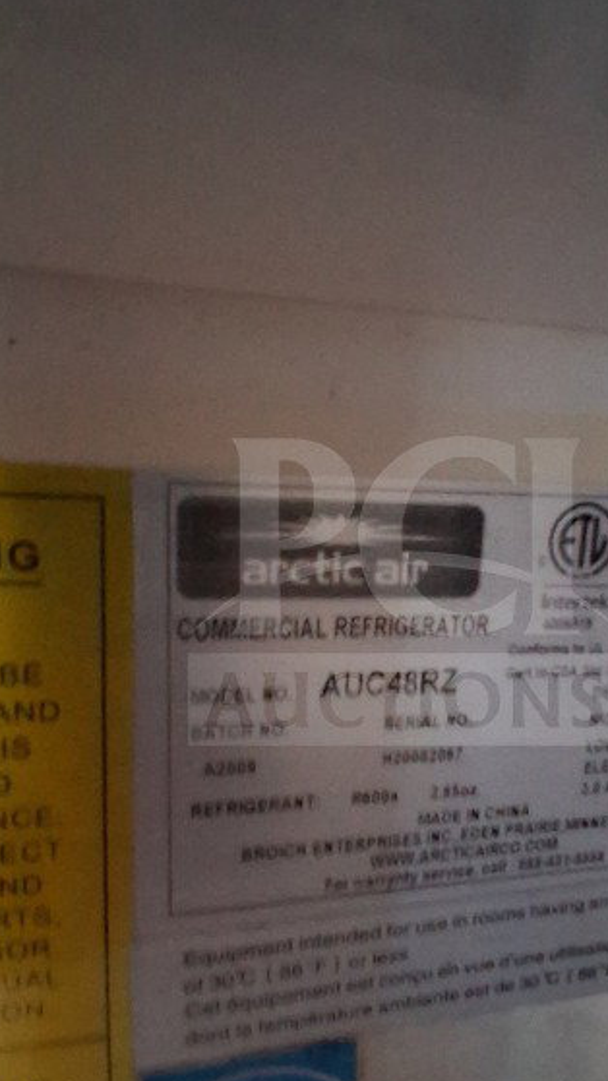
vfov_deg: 69.7
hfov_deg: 42.3
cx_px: 405
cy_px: 592
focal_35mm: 27
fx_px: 774
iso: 1250
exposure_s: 1/8
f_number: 2.2
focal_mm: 1.4
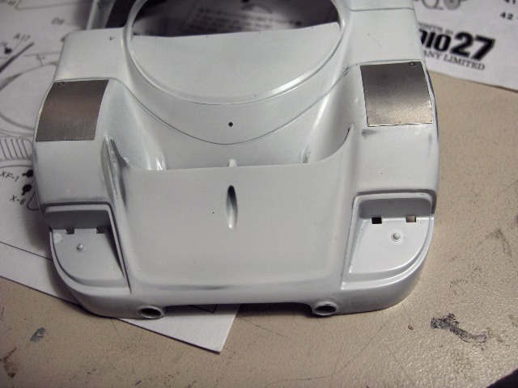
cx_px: 259
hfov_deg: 47.9
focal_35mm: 39
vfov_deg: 36.8
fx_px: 584
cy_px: 194
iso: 100
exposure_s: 1/153
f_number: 2.8
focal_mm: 8
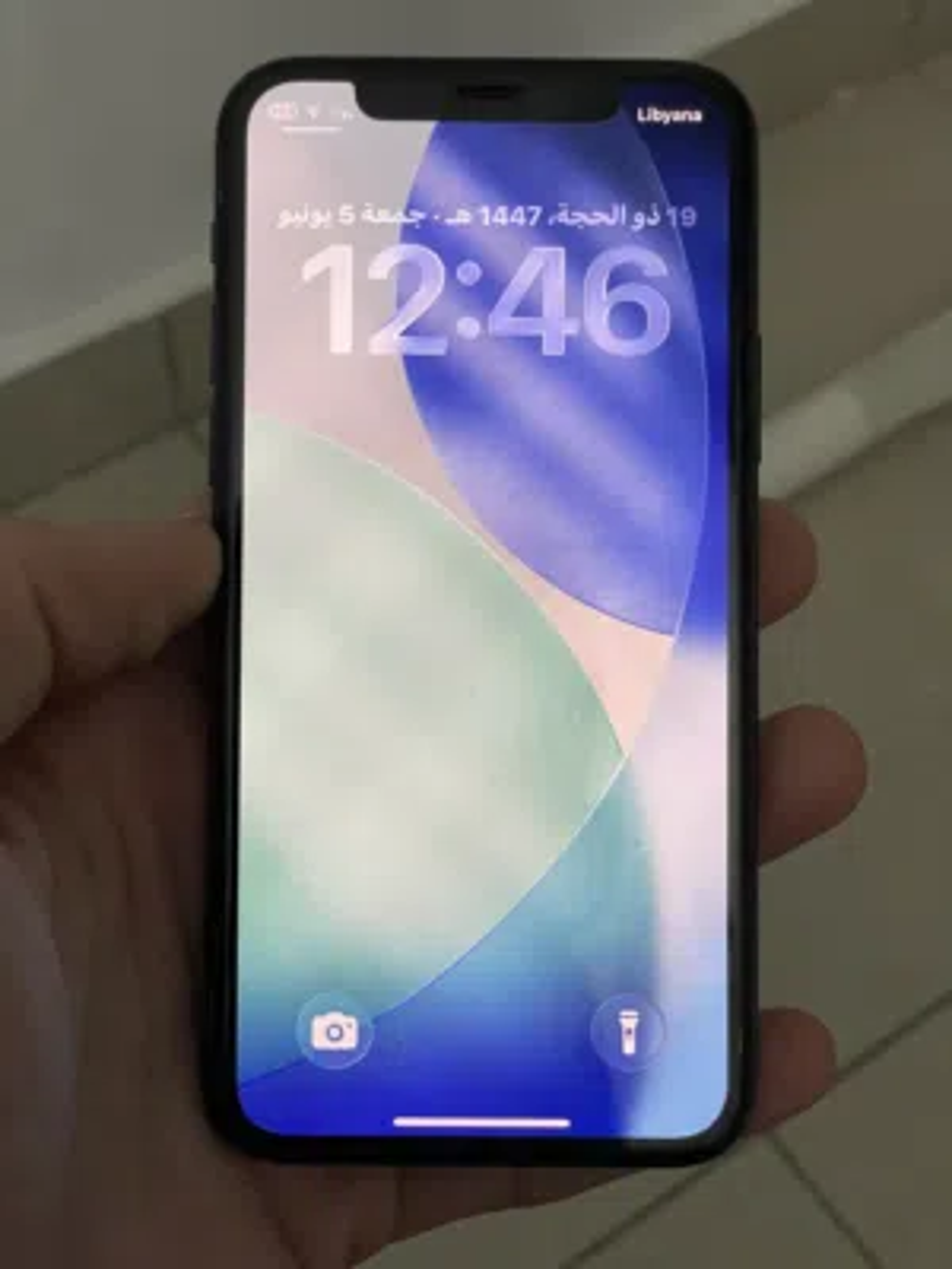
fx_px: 1907
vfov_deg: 36.8
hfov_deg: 28.0
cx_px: 476
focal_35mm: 52
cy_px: 634
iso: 320
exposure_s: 1/50
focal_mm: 6
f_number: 2
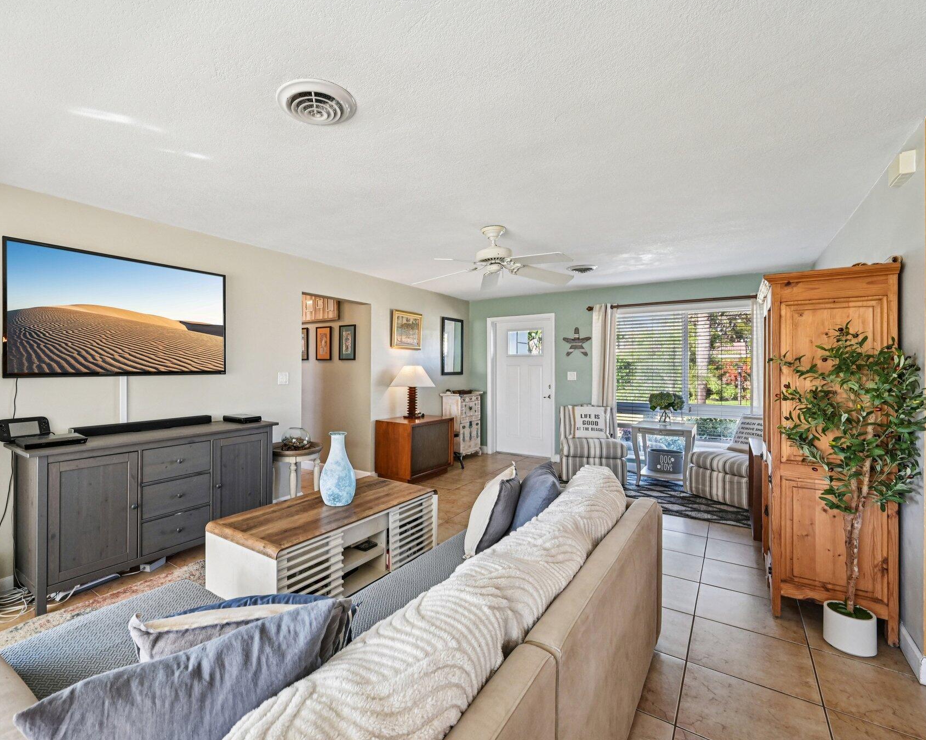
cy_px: 367
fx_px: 438
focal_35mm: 16
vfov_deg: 80.4
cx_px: 404
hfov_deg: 92.6
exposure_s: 1/125
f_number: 8
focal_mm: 14
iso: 2000
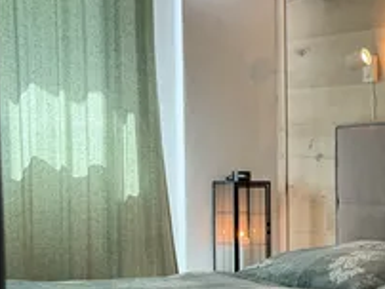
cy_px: 262
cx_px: 370
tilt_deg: -5.5
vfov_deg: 15.4
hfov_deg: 20.1
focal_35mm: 95
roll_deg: -0.4
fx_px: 1058
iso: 250
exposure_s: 1/33
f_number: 1.78
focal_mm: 6.76
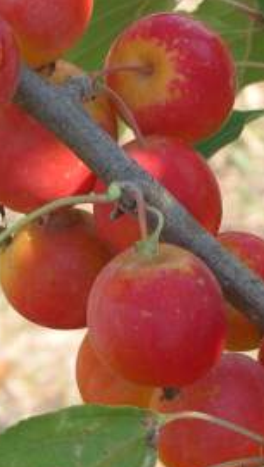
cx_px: 276
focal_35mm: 211
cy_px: 326
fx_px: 2619
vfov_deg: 10.2
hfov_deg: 5.8
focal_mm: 17.4
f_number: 4.1
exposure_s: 1/217
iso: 100
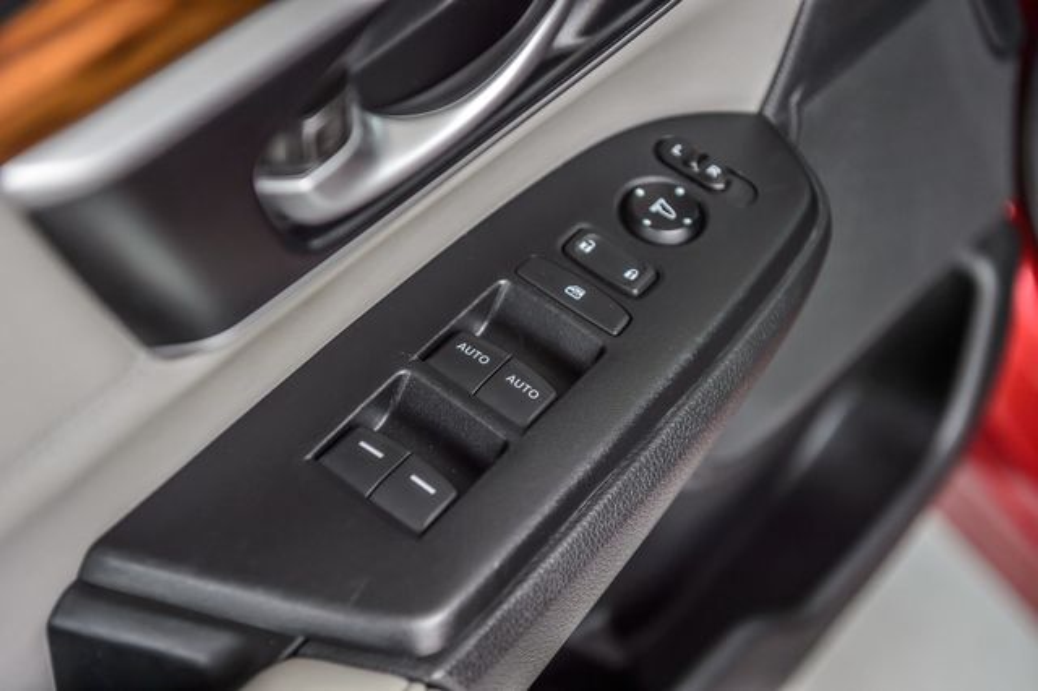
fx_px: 2017
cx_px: 519
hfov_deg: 28.9
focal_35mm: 70
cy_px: 346
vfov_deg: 19.4
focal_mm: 70
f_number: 4
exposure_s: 1/200
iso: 400
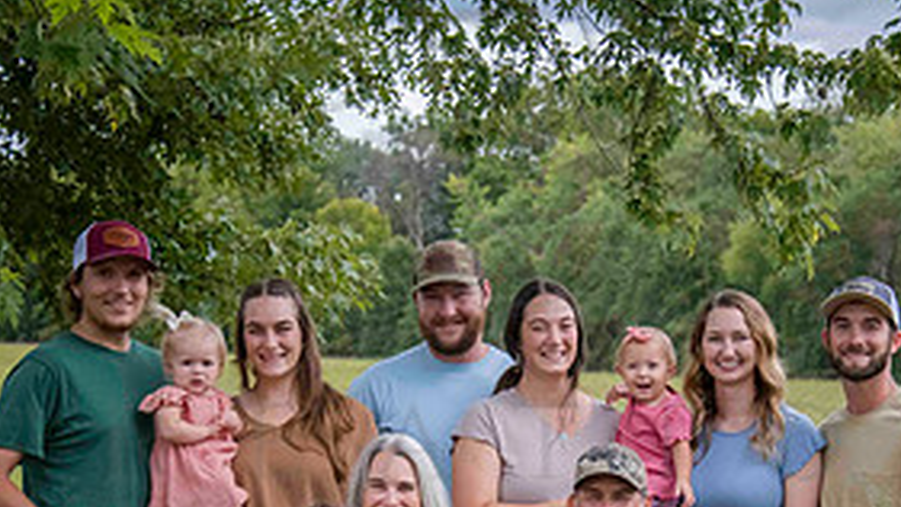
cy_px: 598
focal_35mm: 108
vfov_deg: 11.0
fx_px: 2580
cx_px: 539
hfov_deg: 19.8
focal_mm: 50
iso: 400
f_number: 4.2
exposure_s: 1/640
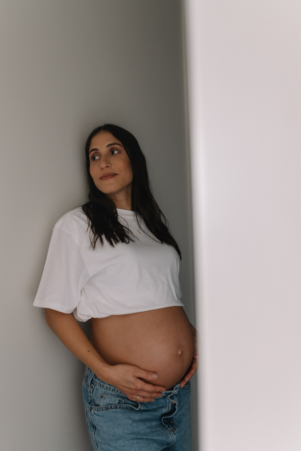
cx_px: 150
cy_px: 226
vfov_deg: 54.4
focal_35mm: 35
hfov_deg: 37.8
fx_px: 439
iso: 800
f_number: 2.2
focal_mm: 35
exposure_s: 1/500
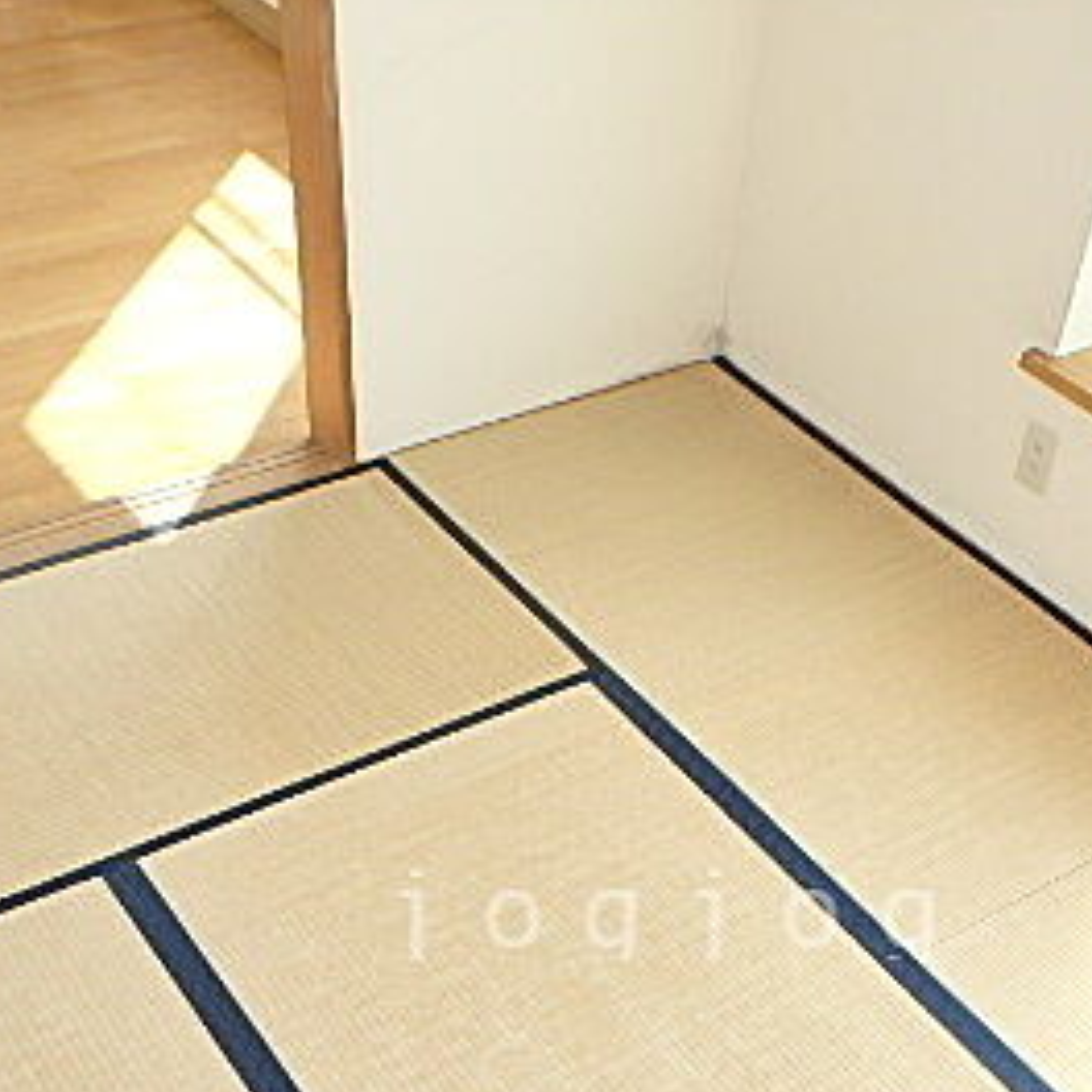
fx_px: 1606
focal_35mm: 45
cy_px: 910
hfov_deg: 37.4
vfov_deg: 36.0
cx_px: 674
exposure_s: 1/80
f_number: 3.5
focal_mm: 3.7
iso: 125
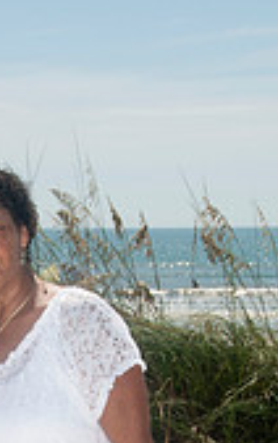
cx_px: -43
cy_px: 535
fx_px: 1765
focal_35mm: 146
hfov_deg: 8.9
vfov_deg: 13.9
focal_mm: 36
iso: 100
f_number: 11
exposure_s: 1/250
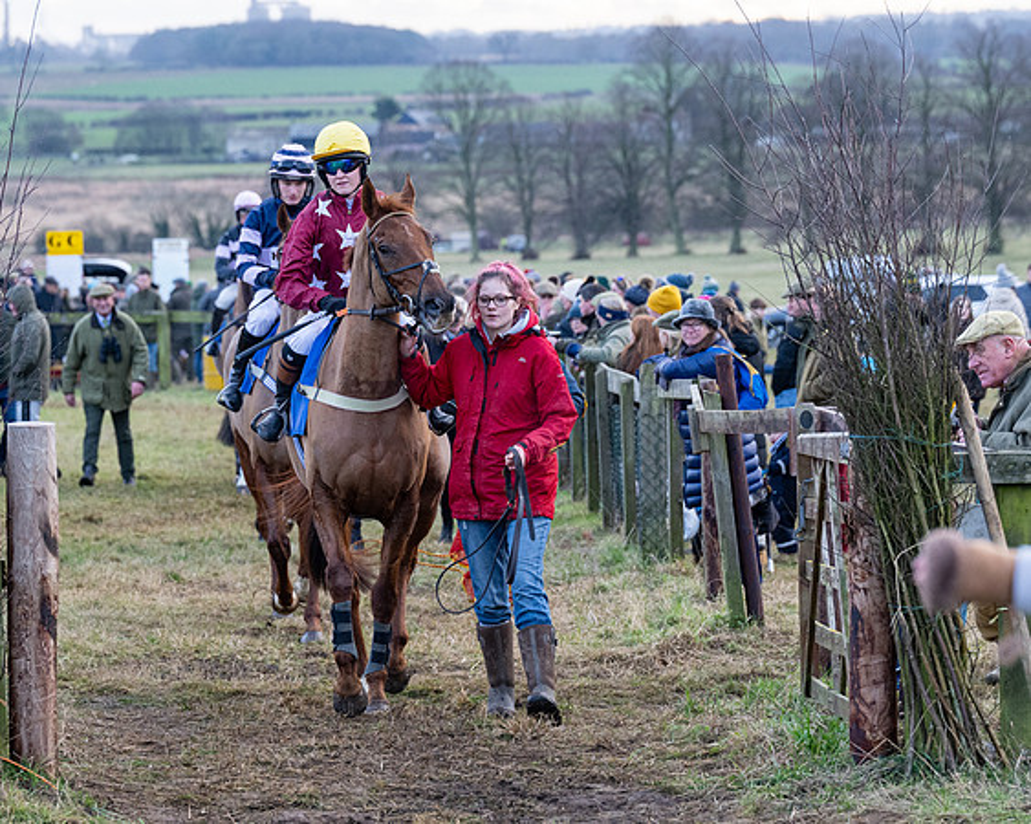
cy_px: 412
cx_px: 440
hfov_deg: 11.0
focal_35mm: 176
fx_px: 5361
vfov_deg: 8.8
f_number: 4
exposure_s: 1/400
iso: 1000
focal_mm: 104
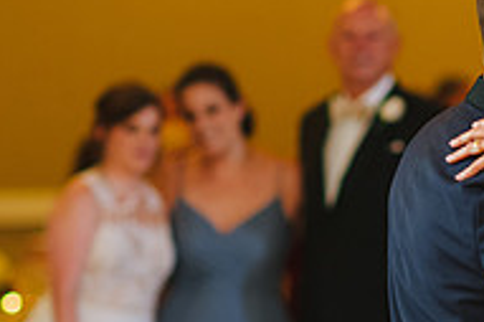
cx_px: 464
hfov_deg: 8.0
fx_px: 3466
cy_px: 293
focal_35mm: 258
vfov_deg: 5.3
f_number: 2
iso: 800
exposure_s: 1/80
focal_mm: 85
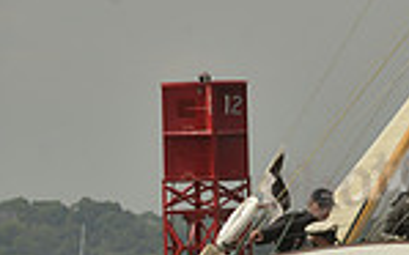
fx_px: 8858
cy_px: 262
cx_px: 791
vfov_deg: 1.7
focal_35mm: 795
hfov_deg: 2.6
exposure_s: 1/1250
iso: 280
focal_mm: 200
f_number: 10
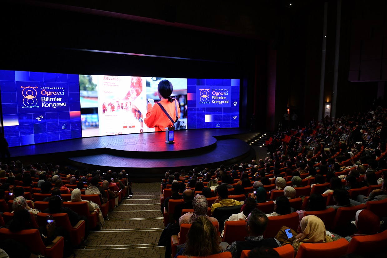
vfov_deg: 53.1
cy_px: 129
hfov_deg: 73.7
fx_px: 258
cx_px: 194
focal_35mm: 24
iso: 1600
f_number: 4
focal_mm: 24
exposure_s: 1/100
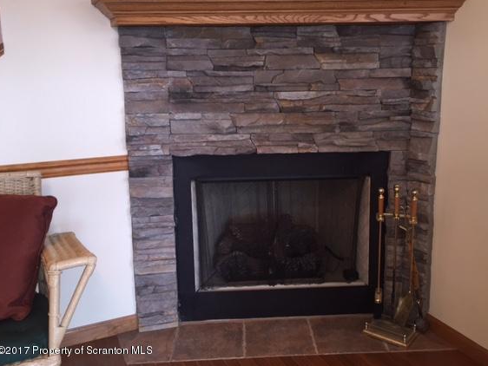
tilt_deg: -11.1
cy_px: 160
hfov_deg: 55.2
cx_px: 270
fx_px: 465
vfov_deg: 42.9
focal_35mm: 33
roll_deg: -0.2
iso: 64
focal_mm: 4.15
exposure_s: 1/30
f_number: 2.2
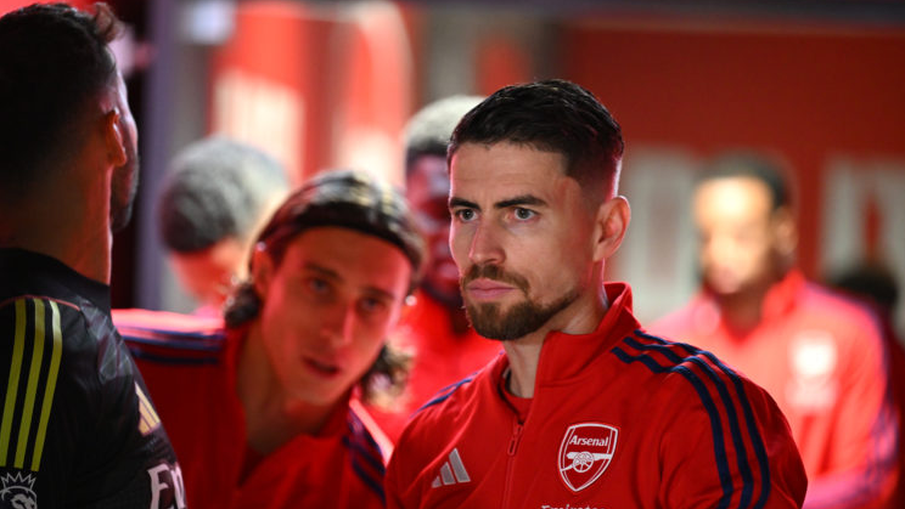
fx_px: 4561
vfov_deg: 6.4
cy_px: 299
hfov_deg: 11.3
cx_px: 455
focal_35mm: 190
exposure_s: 1/160
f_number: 2.8
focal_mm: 180
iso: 4000
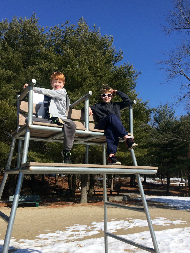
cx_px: 95
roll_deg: +2.6
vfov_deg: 61.7
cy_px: 126
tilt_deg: +10.9
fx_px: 212
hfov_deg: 48.2
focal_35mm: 29
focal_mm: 4.15
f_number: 2.2
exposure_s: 1/2415
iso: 32
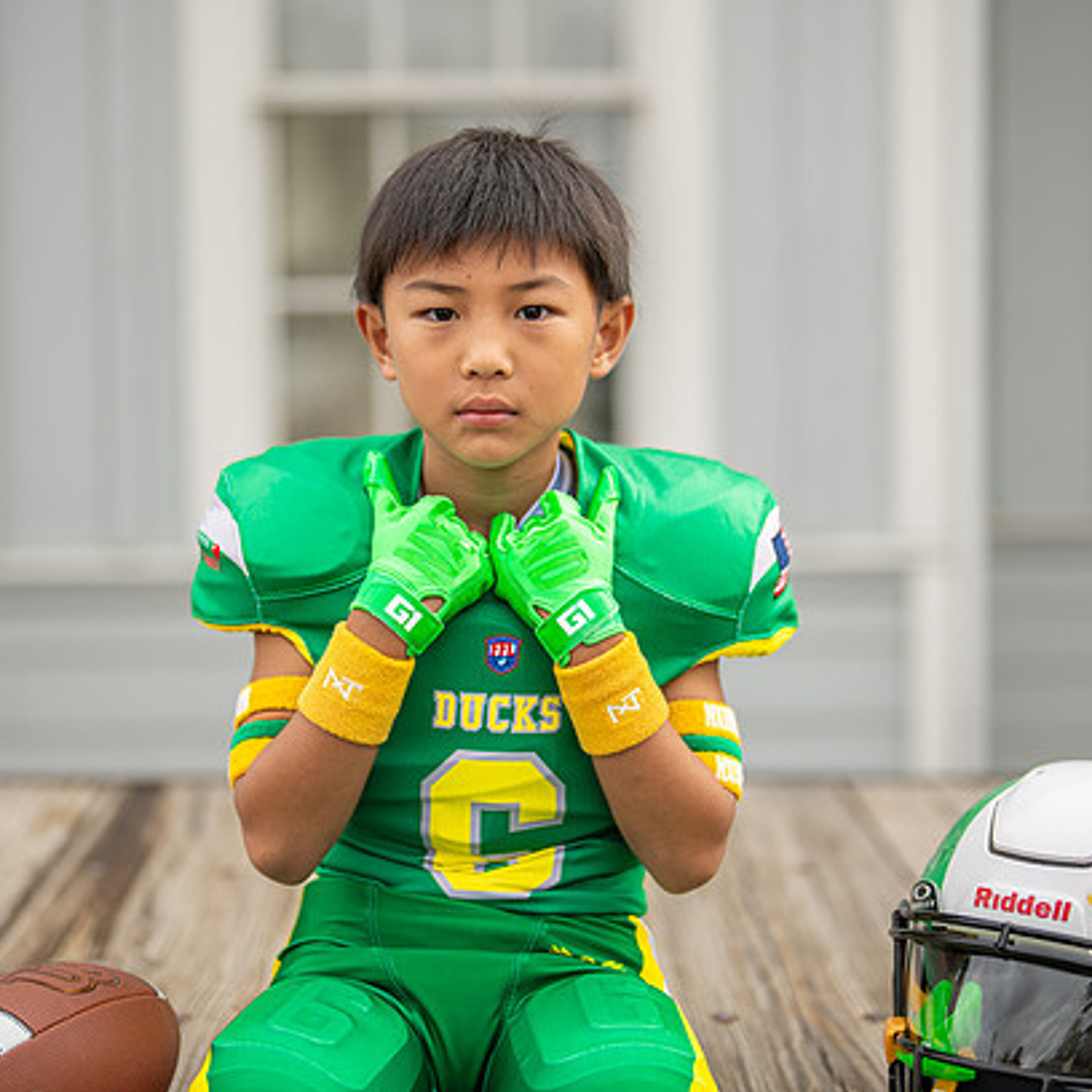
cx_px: 545
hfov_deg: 25.0
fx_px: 2463
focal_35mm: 69
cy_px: 520
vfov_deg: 25.0
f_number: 1.2
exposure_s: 1/1600
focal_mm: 50
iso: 125
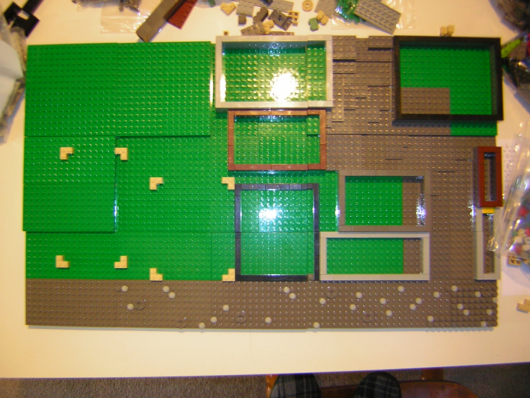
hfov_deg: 51.4
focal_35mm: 36
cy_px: 199
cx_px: 265
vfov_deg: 39.7
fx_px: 551
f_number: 2.6
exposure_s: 1/4.4
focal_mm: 4.7
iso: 79
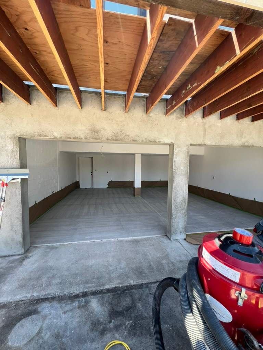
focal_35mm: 13
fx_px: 132
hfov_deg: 89.9
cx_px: 132
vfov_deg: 106.2
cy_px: 175
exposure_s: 1/150
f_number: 1.8
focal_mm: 1.57
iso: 32
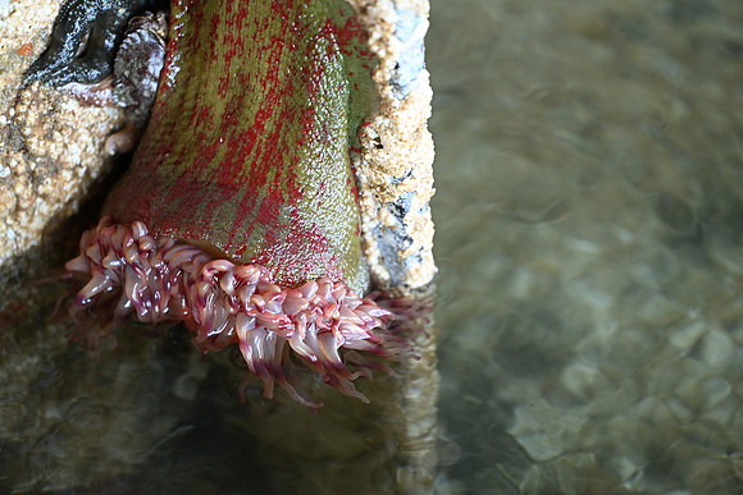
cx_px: 372
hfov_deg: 19.5
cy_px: 248
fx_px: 2167
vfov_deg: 13.0
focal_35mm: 105
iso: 1100
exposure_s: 1/125
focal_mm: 105
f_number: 3
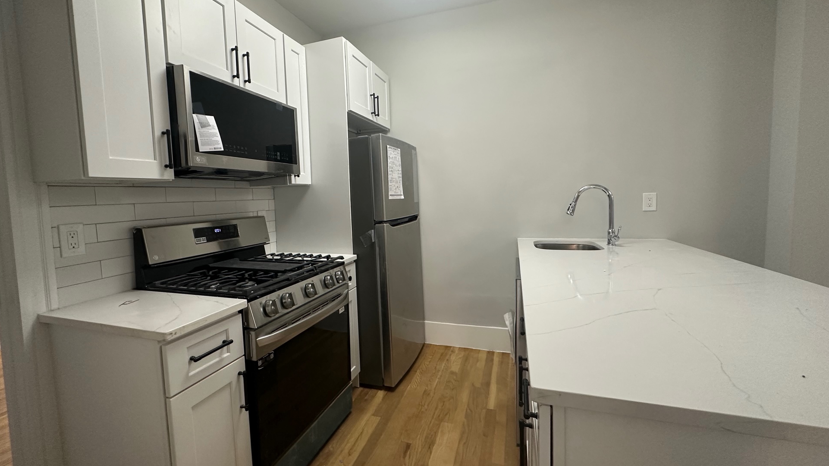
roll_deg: +1.9
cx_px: 396
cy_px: 220
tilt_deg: -4.4
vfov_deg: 67.0
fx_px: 352
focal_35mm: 16
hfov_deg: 99.3
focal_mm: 2.22
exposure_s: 1/60
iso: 250
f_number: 2.2
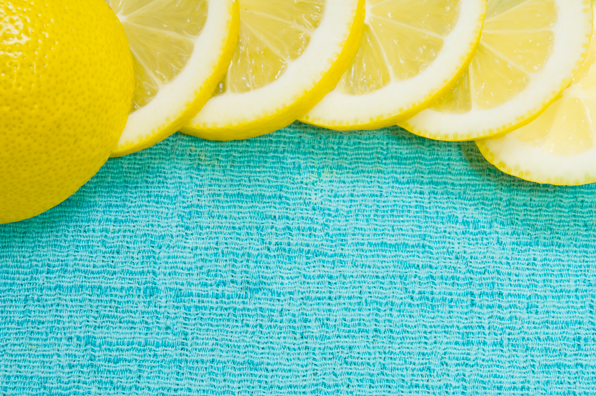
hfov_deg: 24.6
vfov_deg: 16.5
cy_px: 198
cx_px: 298
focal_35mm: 82
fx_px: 1364
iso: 200
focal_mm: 55
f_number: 11
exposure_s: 1/160
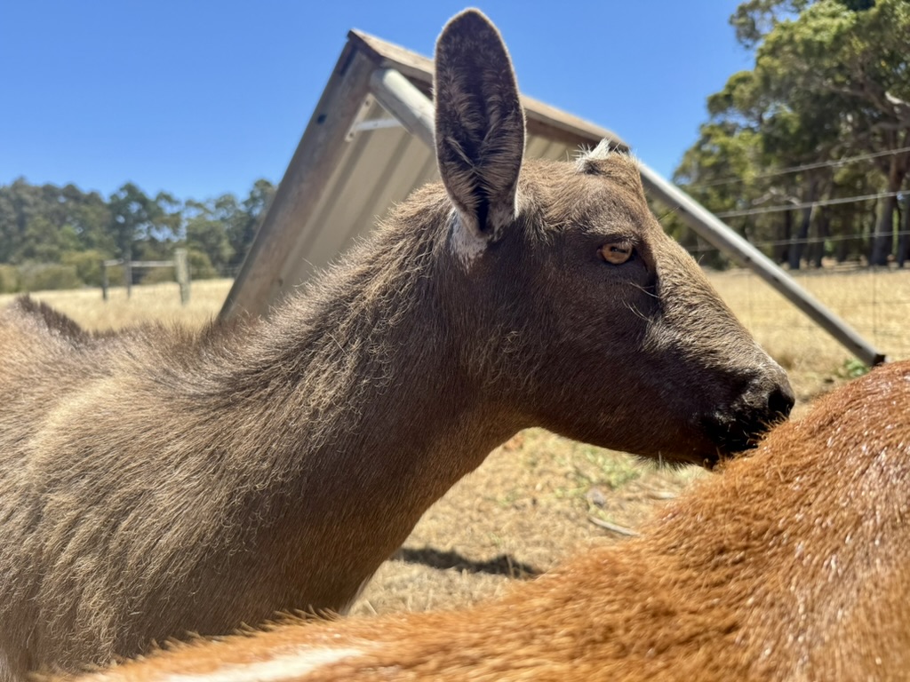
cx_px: 455
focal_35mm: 24
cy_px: 341
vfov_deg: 56.8
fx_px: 631
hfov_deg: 71.6
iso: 80
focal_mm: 6.76
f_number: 1.78
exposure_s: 1/2252
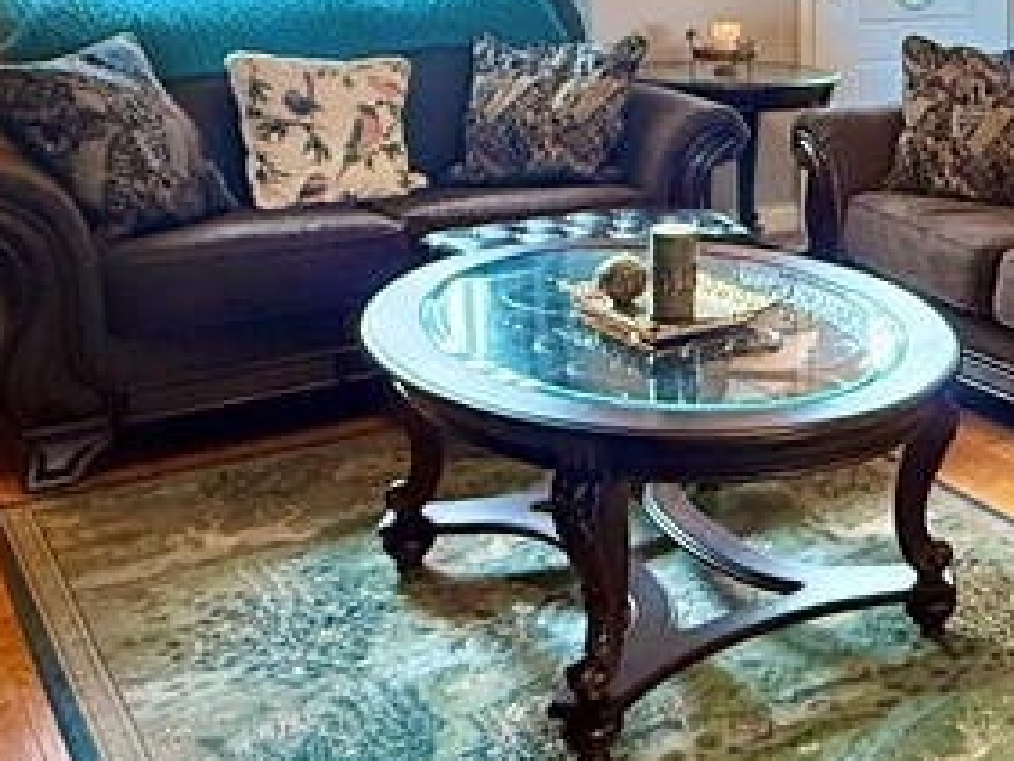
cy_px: 123
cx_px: 1090
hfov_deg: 33.2
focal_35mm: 51
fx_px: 1495
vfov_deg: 27.8
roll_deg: -1.6
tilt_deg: -8.1
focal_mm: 2.22
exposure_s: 1/60
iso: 400
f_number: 2.2
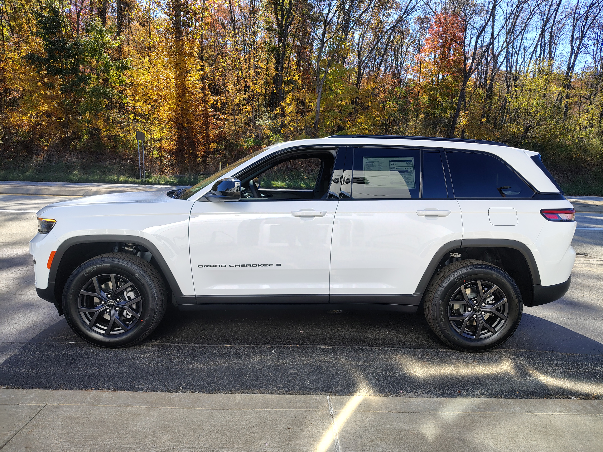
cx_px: 302
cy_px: 226
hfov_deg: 71.6
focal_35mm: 24
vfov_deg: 56.8
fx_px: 418
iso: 100
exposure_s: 1/649
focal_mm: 5.56
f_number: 1.8
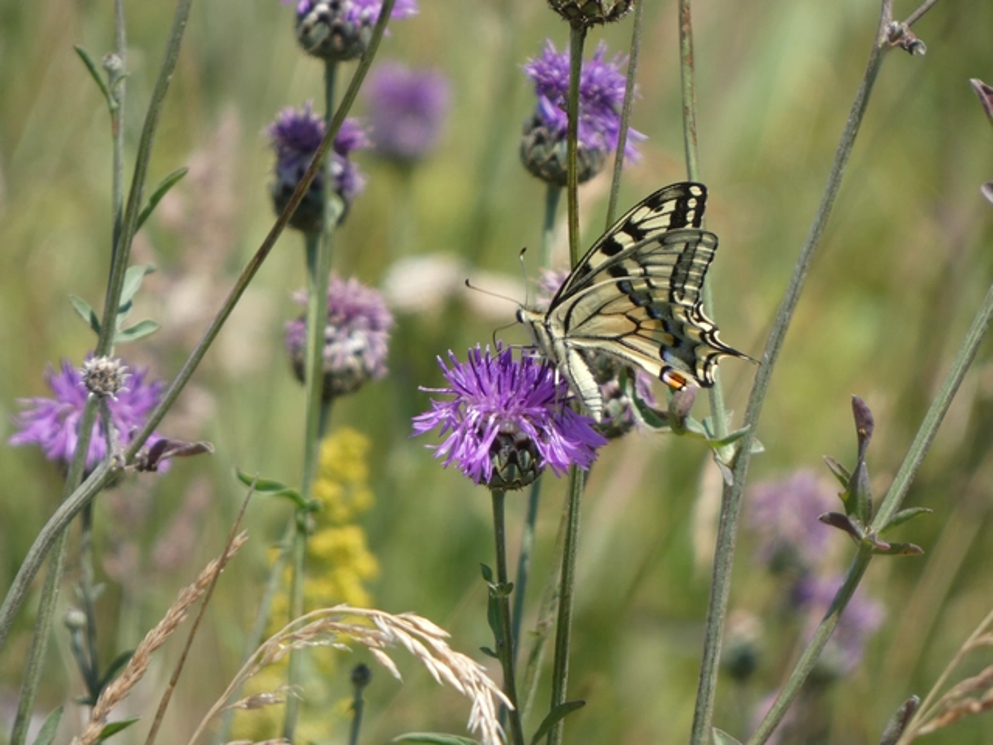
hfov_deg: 1.7
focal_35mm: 1200
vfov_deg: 1.2
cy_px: 372
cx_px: 496
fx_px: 34423
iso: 80
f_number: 5.9
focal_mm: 215
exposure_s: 1/320
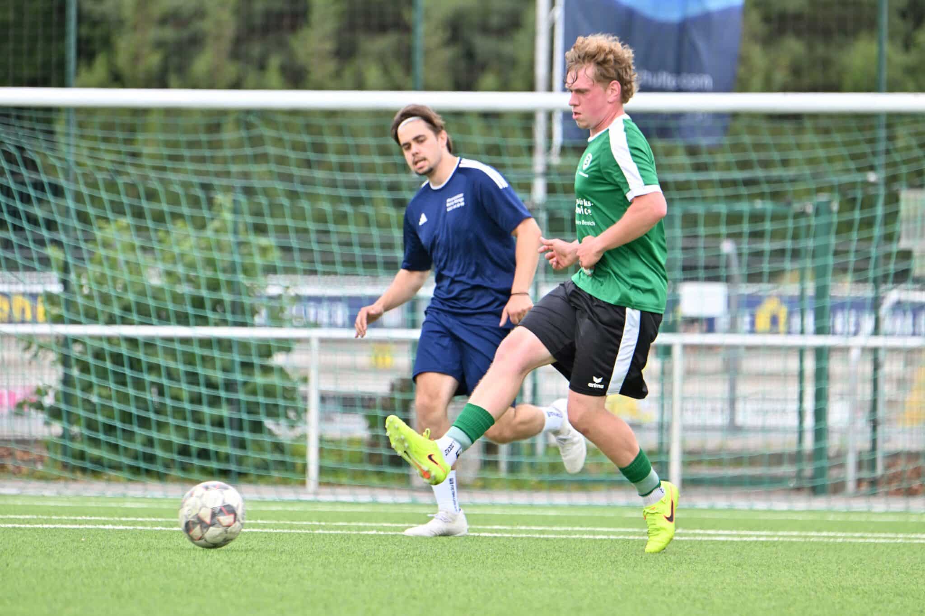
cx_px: 462
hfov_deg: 6.1
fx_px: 8735
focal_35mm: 340
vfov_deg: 4.0
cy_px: 308
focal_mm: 340
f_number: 5.6
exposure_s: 1/1600
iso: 640
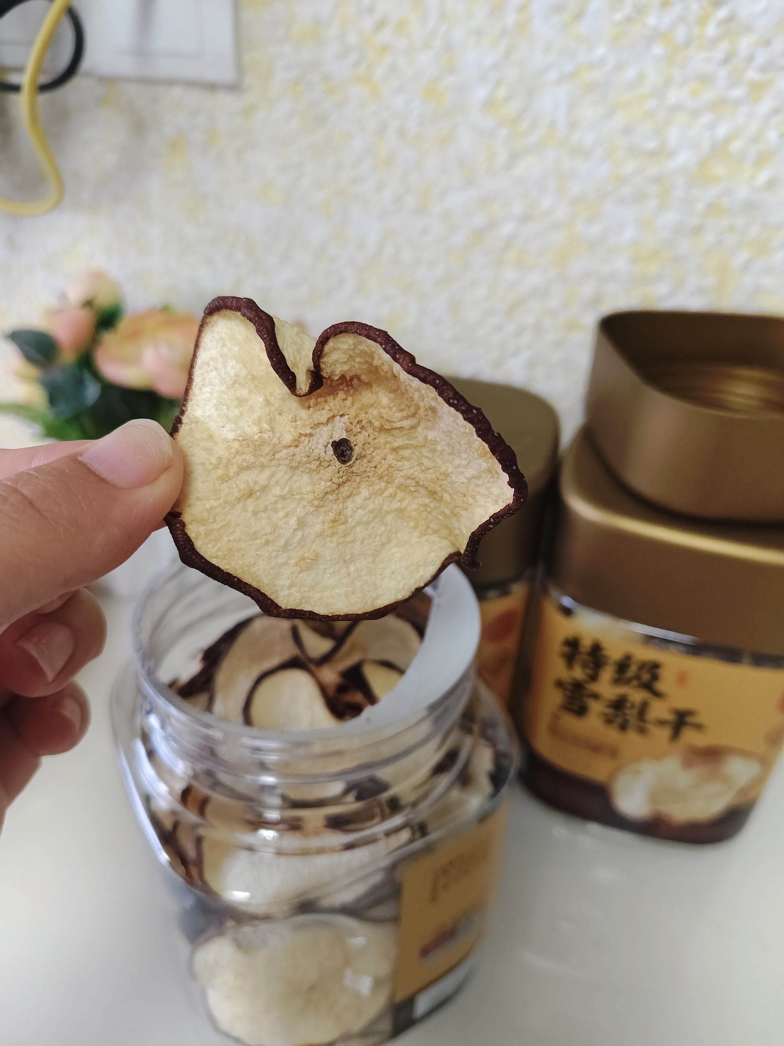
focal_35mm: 23
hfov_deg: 58.9
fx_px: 695
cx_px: 392
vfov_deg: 73.9
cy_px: 523
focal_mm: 5.56
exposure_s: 1/357
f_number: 1.88
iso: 4114
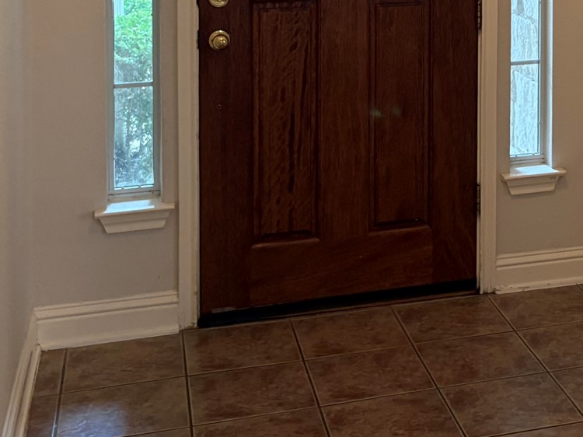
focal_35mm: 71
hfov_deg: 25.9
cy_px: -93
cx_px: 598
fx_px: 1195
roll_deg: +0.4
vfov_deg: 19.5
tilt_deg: -0.9
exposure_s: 1/60
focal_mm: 5.96
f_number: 1.6
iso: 200
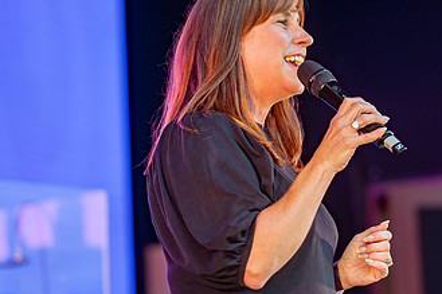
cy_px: 130
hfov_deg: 13.7
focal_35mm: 150
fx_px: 1841
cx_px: 261
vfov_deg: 9.1
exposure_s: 1/500
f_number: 2
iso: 100
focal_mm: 85
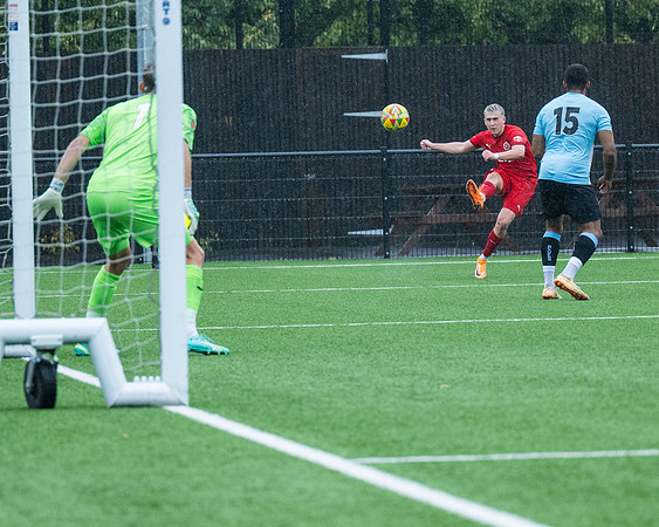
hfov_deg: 5.8
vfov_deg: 4.6
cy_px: 313
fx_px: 6493
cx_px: 423
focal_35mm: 333
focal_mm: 165
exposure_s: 1/2500
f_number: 4
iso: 1000
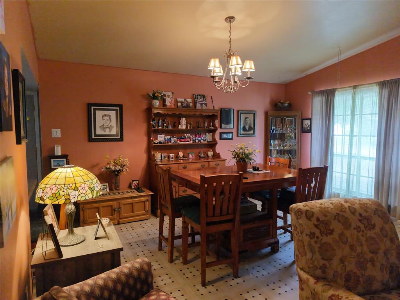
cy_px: 150
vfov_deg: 56.8
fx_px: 277
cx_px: 200
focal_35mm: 24
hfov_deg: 71.6
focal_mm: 8.67
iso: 250
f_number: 1.8
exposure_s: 1/15
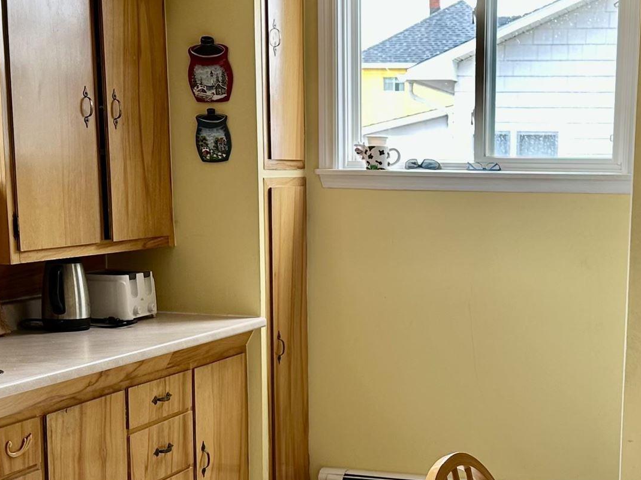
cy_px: 393
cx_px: 445
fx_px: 1277
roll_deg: -0.6
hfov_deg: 27.9
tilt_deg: -10.1
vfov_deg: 21.0
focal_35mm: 69
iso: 80
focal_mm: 6.86
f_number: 1.78
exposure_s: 1/121
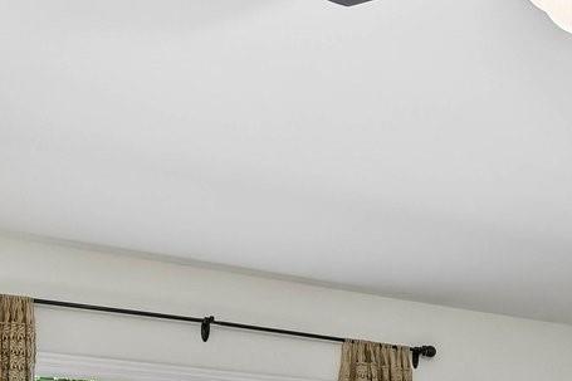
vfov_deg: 19.1
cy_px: 556
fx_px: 1001
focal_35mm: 63
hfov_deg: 29.7
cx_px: 573
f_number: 8
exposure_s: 1/13
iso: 400
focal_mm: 14
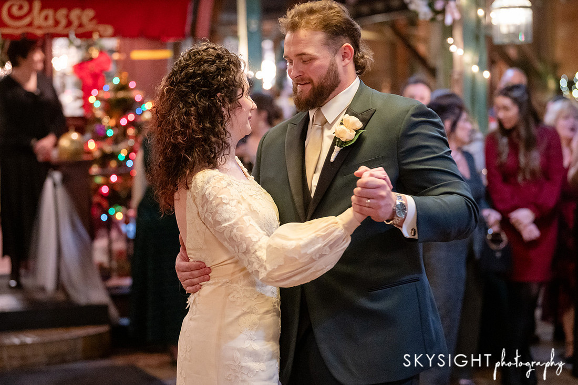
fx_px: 1551
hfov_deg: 21.1
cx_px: 289
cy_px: 192
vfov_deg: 14.1
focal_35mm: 97
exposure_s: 1/125
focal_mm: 92
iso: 8000
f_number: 2.8
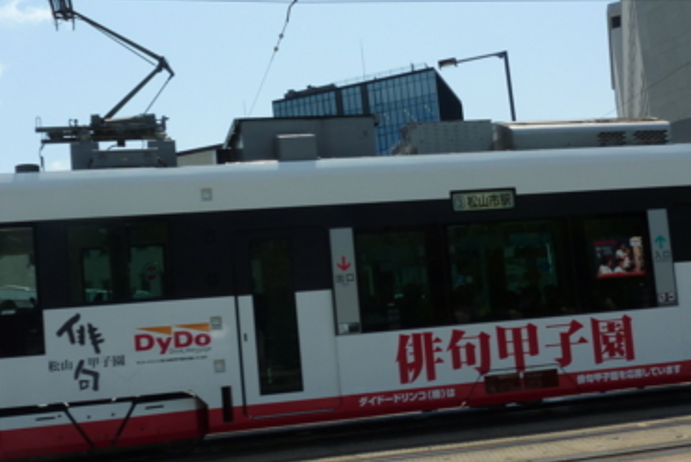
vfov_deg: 31.9
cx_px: 317
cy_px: 272
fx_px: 807
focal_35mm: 42
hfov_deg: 46.3
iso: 80
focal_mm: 4.1
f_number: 5.6
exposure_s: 1/400
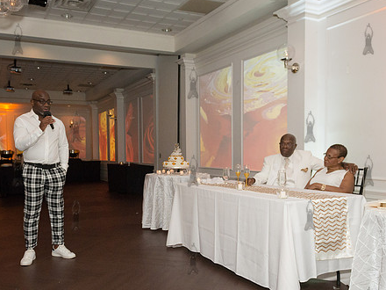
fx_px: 379
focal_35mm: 34
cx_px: 171
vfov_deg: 41.6
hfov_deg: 53.8
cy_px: 175
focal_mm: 24
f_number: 4
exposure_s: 1/500
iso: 2500
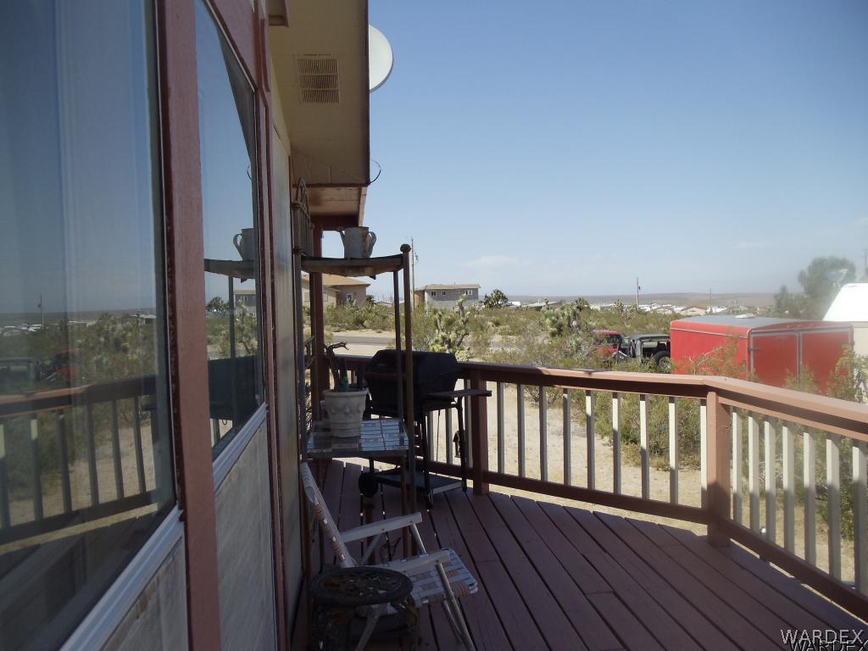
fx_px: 1103
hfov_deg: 42.9
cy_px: 326
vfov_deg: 32.9
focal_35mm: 44
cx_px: 434
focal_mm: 6
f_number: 7.1
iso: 100
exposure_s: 1/320
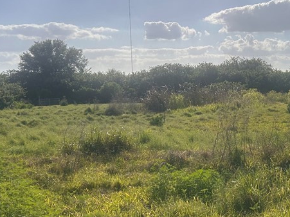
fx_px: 494
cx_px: 240
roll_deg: +2.6
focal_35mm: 59
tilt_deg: -5.1
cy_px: 117
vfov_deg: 24.8
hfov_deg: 31.7
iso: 50
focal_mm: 5.7
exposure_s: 1/11364
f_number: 1.5
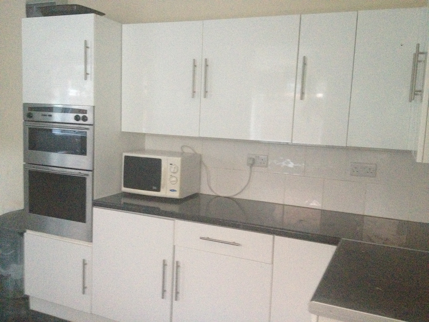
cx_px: 214
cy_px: 161
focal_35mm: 35
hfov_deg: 52.6
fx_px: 434
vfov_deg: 40.7
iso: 800
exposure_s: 1/15
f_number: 2.4
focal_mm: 4.28
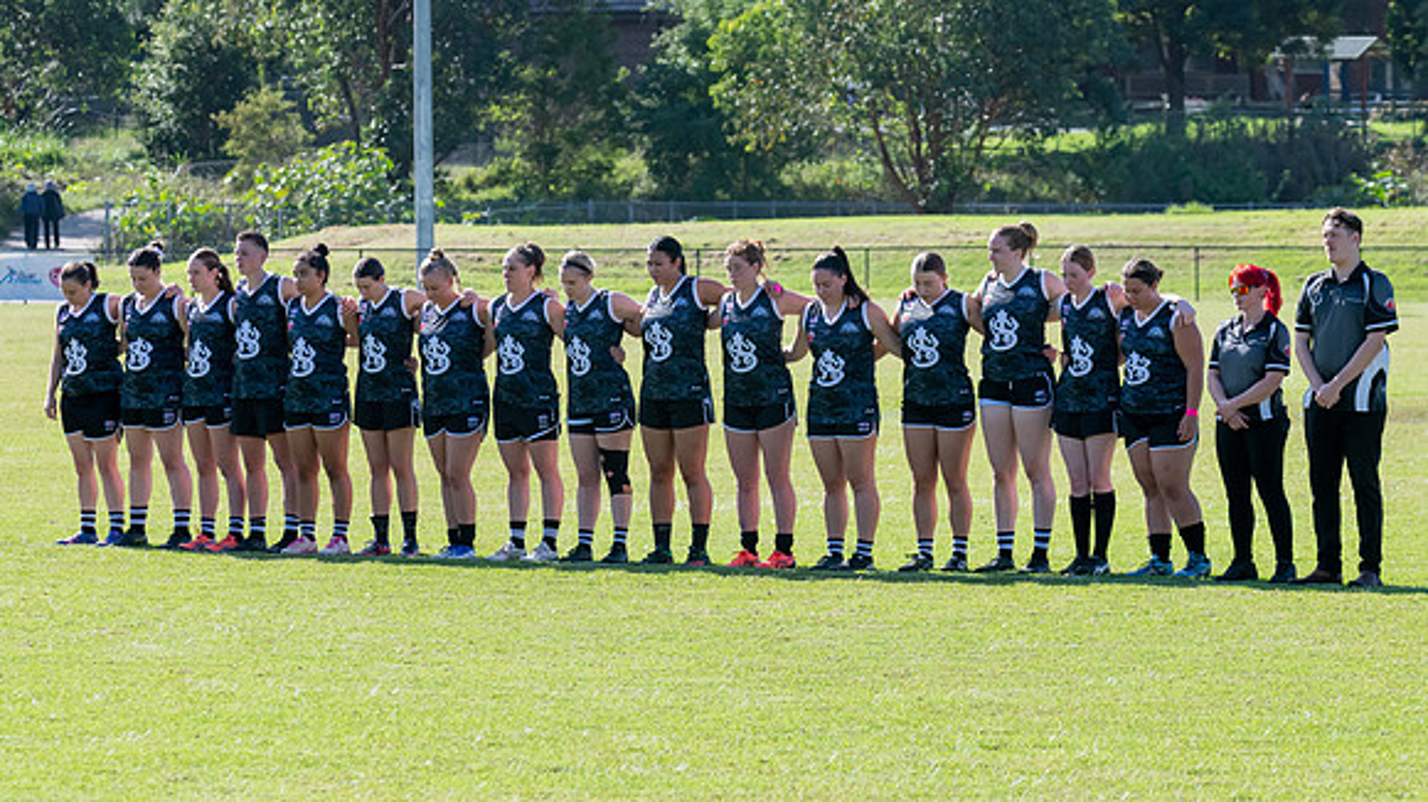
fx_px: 7945
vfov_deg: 5.8
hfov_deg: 10.3
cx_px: 722
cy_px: 379
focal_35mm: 210
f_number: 7.1
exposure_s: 1/1250
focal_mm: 180
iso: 800
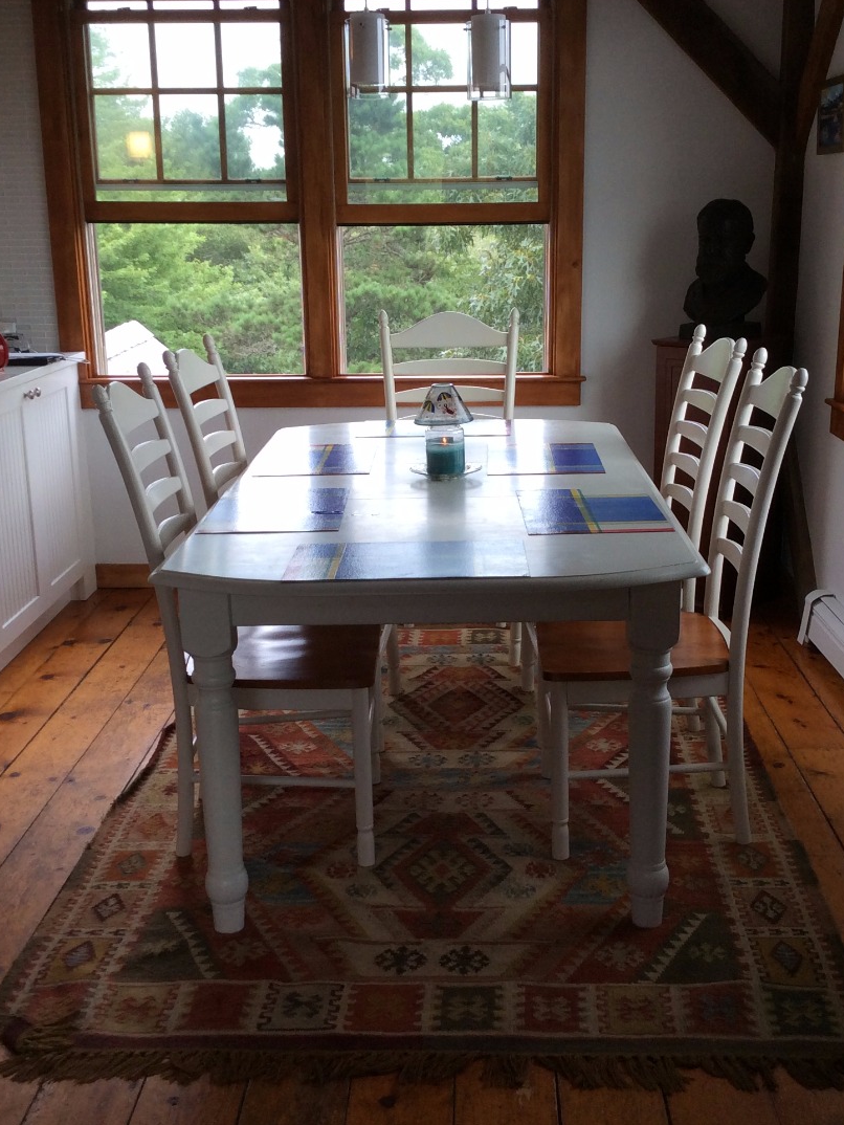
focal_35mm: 43
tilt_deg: -14.4
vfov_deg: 43.8
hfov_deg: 33.6
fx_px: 1397
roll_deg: +2.6
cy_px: 562
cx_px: 442
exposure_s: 1/60
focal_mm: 3.3
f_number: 2.4
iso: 40
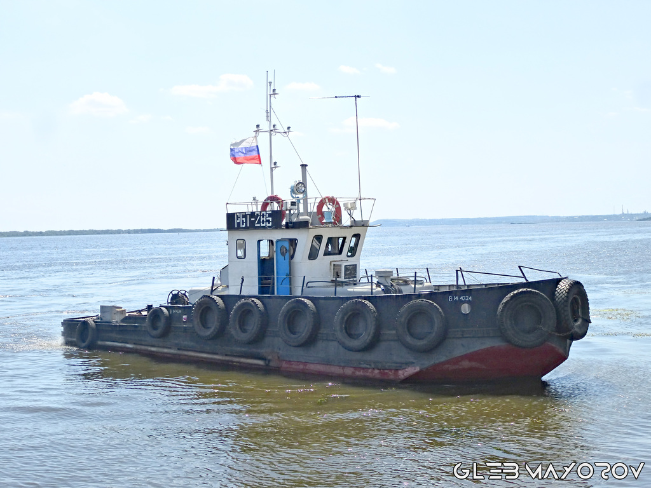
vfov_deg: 29.7
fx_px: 922
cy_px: 244
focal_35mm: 49
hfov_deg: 38.9
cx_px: 326
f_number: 4.1
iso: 160
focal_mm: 8.7
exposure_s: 1/1300
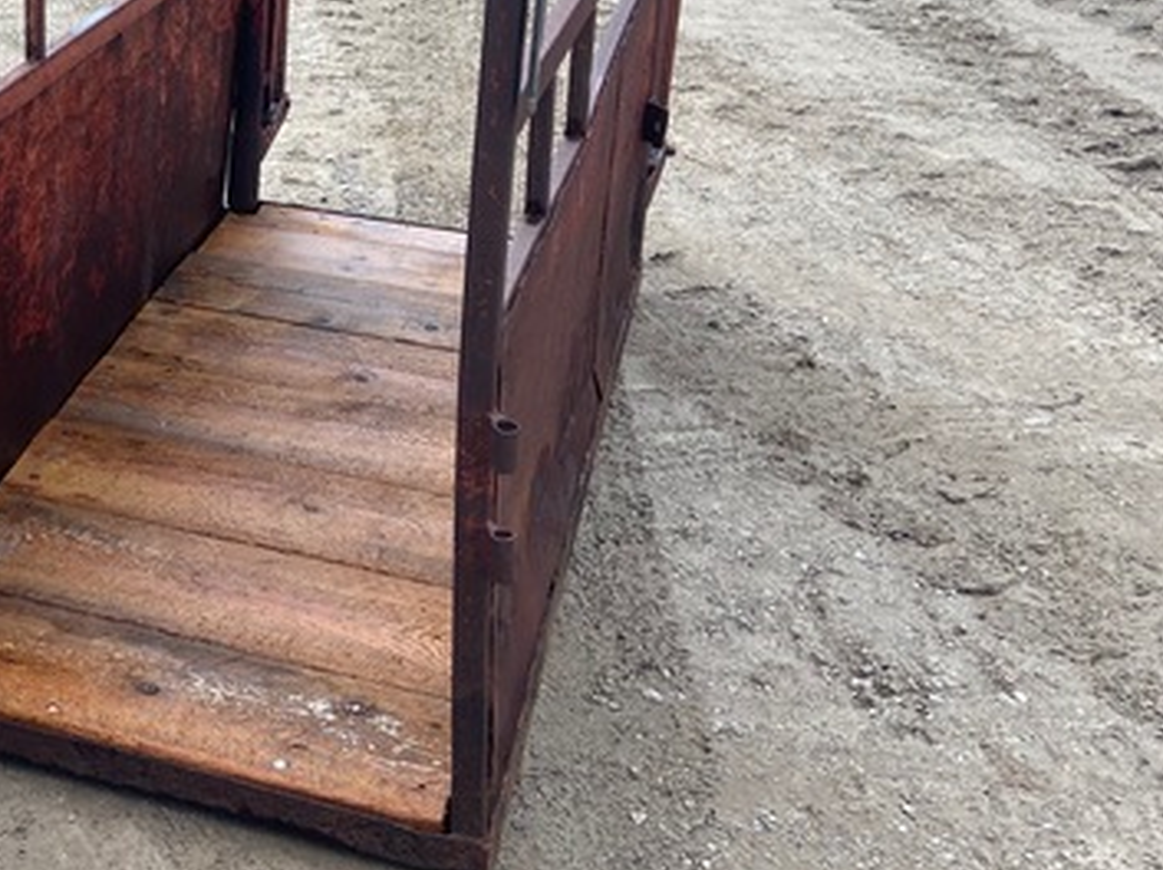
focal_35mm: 59
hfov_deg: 30.5
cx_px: 16
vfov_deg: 24.1
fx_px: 1980
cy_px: 82
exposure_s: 1/884
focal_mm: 4.25
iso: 32
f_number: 1.8
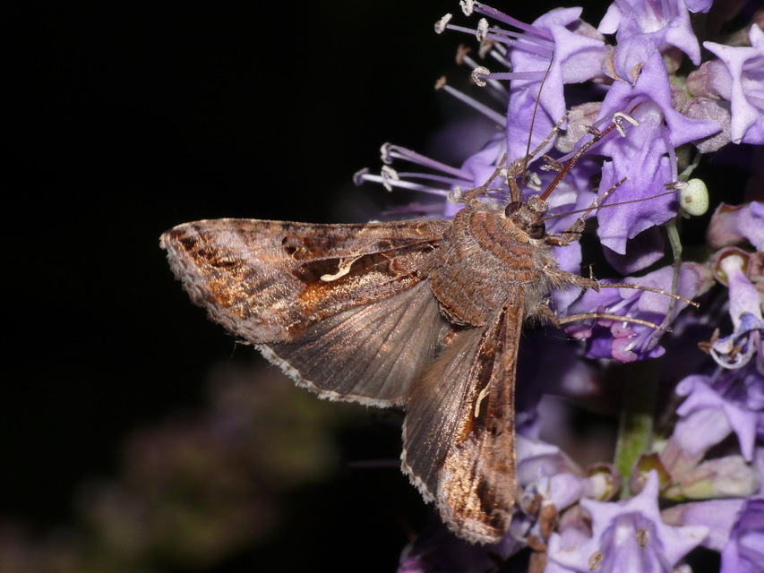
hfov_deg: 12.1
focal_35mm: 163
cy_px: 286
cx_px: 382
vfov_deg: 9.1
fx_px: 3598
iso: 200
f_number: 11
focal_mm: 34.4
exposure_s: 1/640
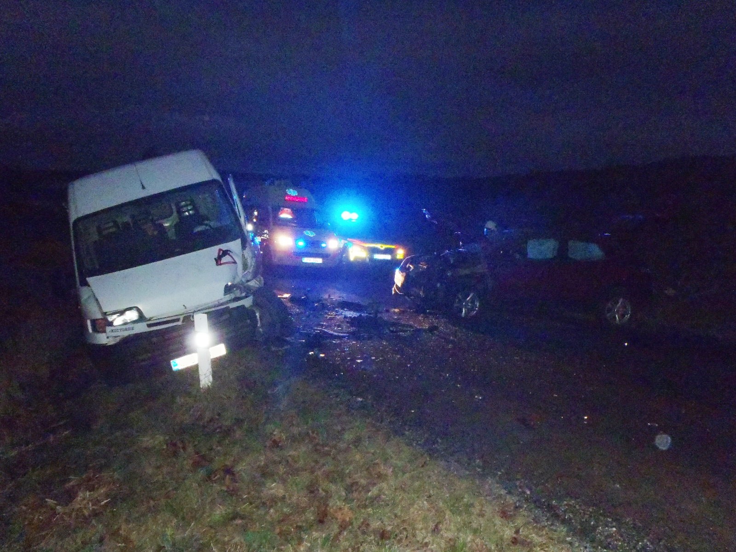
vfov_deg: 49.7
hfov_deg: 63.4
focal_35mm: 28
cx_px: 368
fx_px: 595
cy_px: 276
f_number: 3.9
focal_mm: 5
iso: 800
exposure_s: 1/30
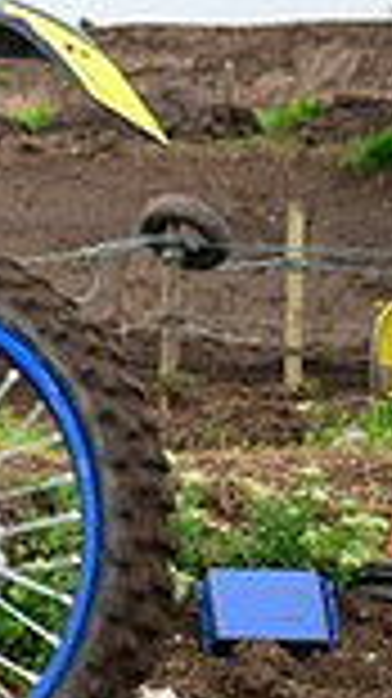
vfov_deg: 12.0
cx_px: -743
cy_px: -83
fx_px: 3276
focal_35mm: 177
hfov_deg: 6.3
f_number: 4
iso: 400
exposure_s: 1/1250
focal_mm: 45
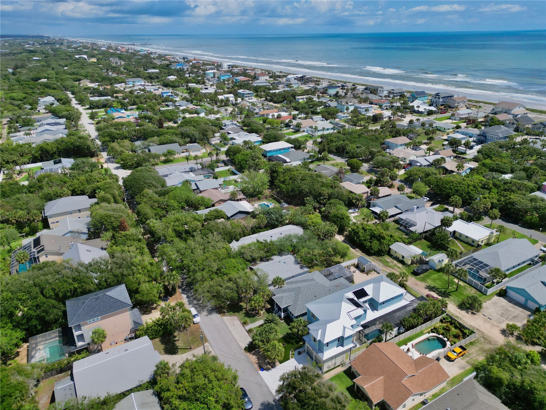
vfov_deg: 56.8
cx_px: 273
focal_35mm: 24
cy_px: 205
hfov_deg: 71.6
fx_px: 379
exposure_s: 1/6400
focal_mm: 6.72
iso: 110
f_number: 1.7
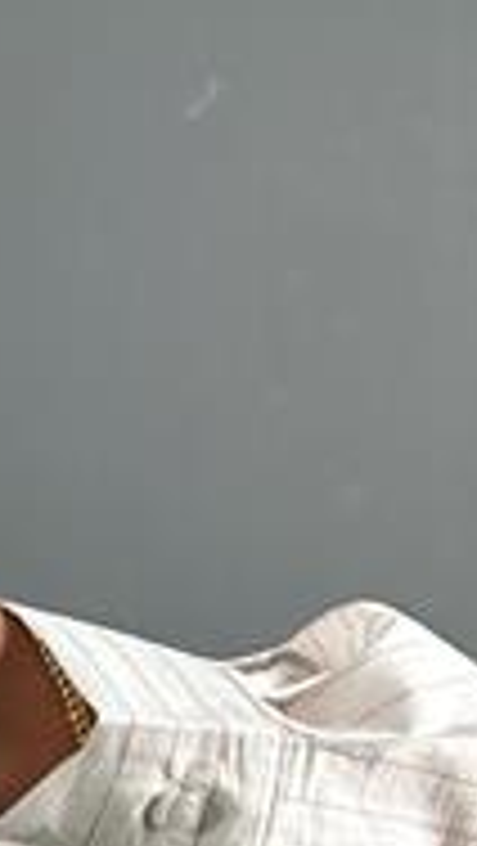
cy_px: 945
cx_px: -574
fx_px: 2940
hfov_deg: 8.6
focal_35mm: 131
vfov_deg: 15.9
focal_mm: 6.86
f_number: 1.78
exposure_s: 1/121
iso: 80
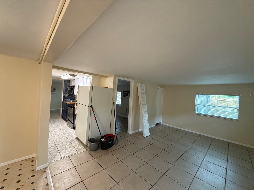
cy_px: 95
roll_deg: -2.2
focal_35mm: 14
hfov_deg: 102.1
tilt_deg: +2.1
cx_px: 127
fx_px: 103
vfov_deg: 85.7
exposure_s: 1/60
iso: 200
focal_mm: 2.22
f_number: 2.2
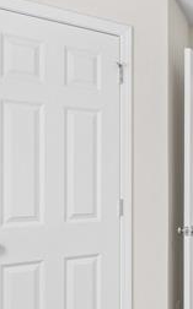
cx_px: 294
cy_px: 180
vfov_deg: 35.1
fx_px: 489
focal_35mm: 58
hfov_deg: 19.3
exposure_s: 1/2
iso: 100
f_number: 9
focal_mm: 14
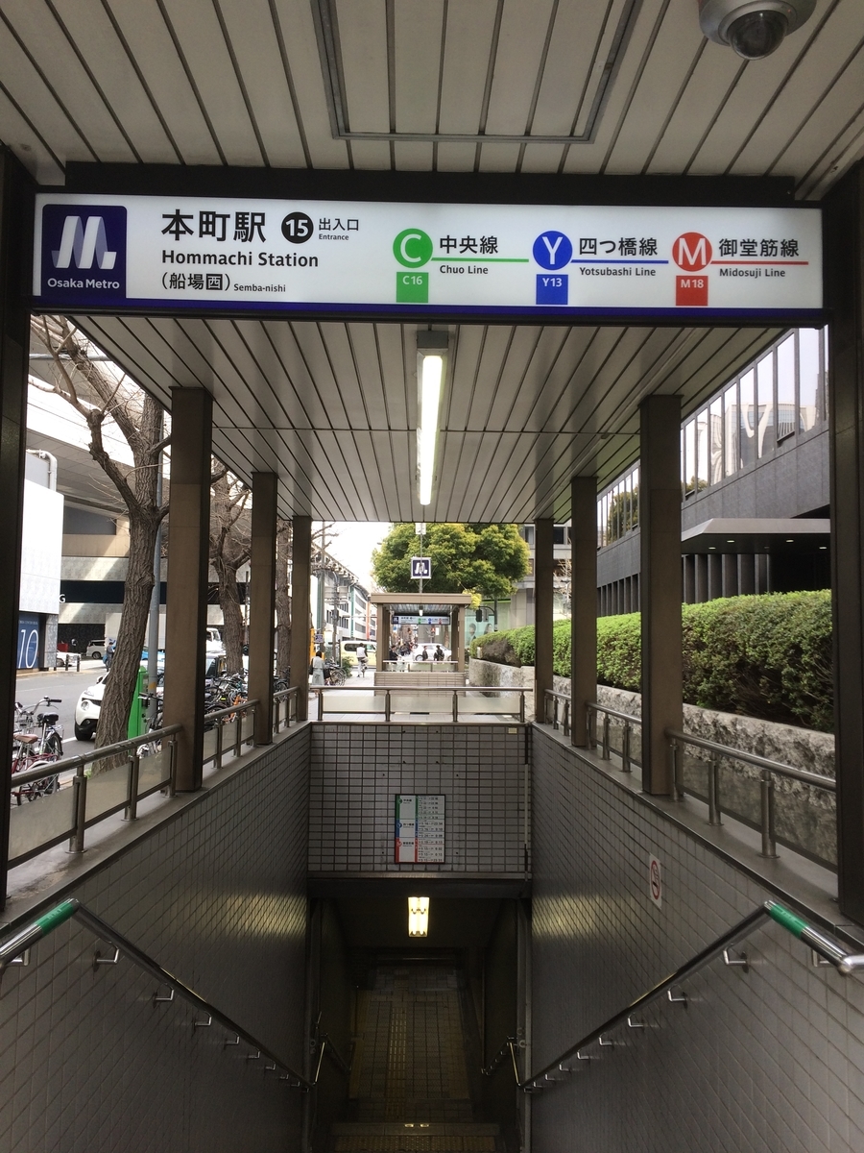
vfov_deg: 61.7
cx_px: 432
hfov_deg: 48.2
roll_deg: +1.2
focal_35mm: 29
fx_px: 965
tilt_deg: +1.7
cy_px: 576
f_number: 2.2
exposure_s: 1/187
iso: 32
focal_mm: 4.15
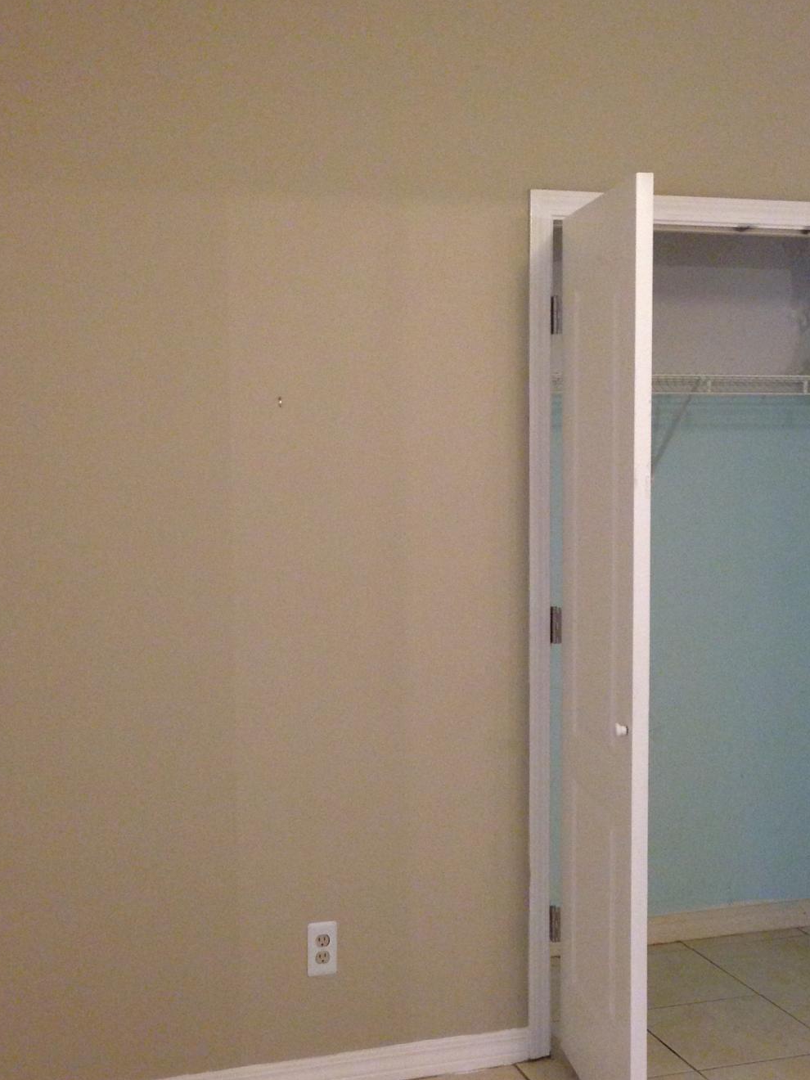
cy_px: 591
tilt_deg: -2.9
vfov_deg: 38.2
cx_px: 470
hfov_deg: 29.1
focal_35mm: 50
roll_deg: +0.1
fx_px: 1560
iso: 250
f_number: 2.4
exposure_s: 1/20
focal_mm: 4.12
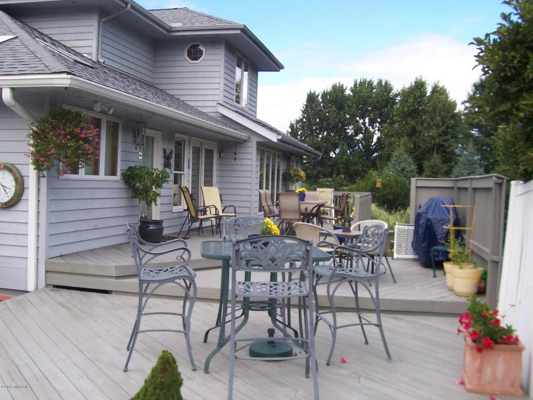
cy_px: 200
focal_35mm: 37
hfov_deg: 50.1
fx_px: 570
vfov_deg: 38.7
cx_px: 266
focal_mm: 5.6
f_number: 5.6
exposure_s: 1/250
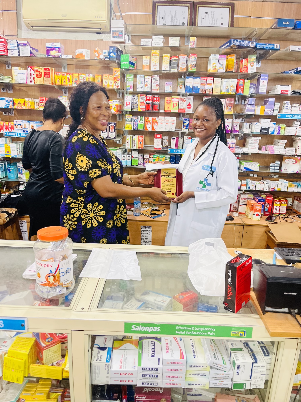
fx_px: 301
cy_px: 201
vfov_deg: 67.3
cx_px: 150
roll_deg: -2.4
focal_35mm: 26
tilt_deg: -15.2
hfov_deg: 53.1
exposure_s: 1/50
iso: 400
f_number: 1.6
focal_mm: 5.1
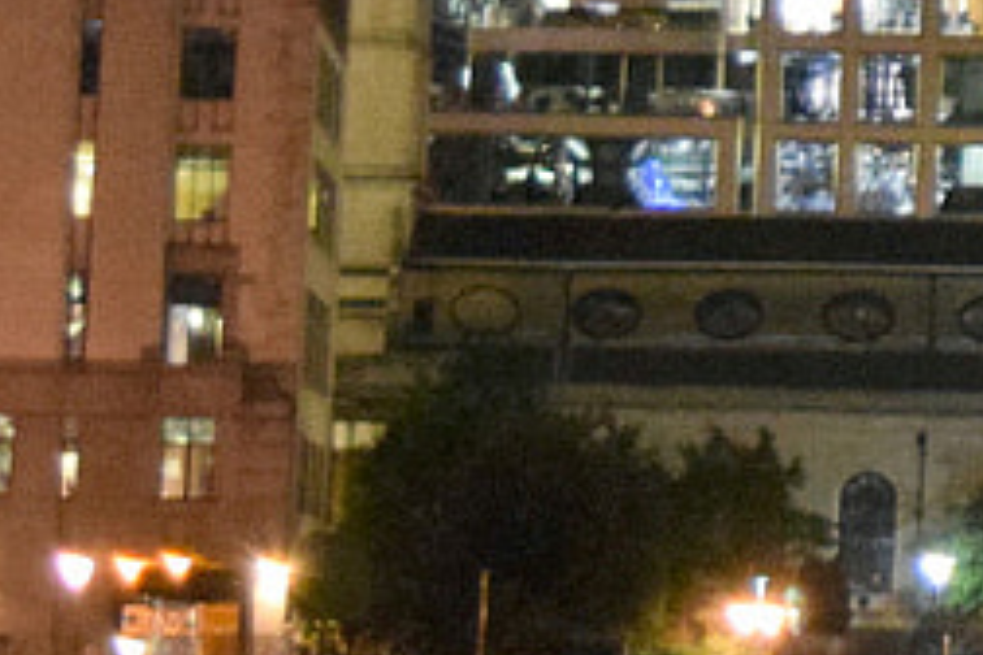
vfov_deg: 4.6
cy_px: -519
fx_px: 8059
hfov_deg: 6.5
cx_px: 2617
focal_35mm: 295
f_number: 4.2
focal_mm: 31
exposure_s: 1/10
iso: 3200
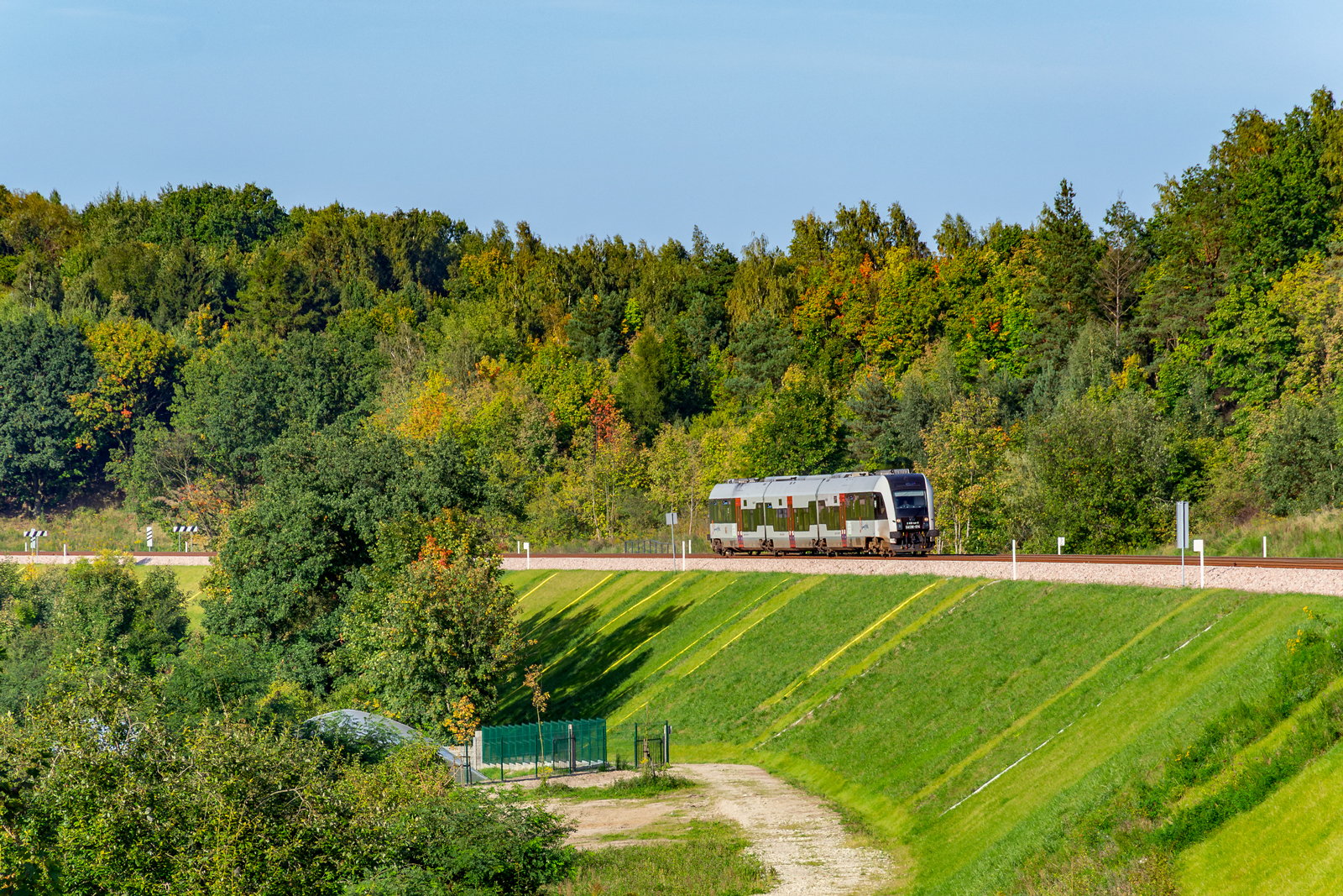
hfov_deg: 13.0
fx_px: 5876
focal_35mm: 158
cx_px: 672
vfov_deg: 8.7
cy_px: 448
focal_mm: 105
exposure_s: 1/400
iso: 200
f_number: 8
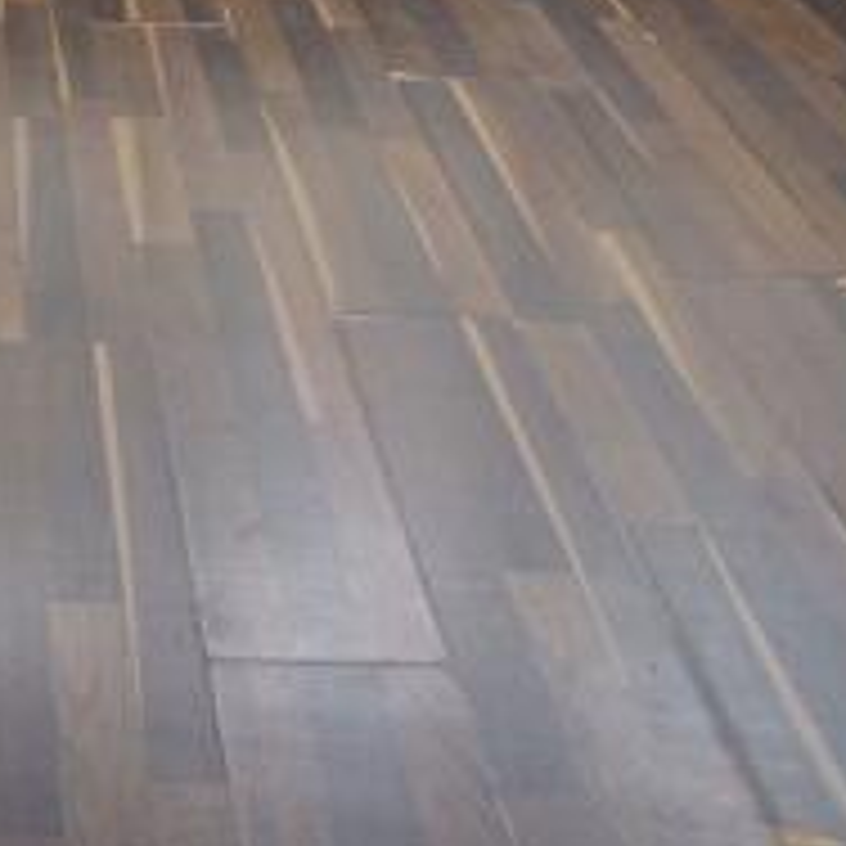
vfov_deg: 18.8
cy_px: -614
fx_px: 2046
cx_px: -99
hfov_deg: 22.0
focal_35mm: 74
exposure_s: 1/30
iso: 400
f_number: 5
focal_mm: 16
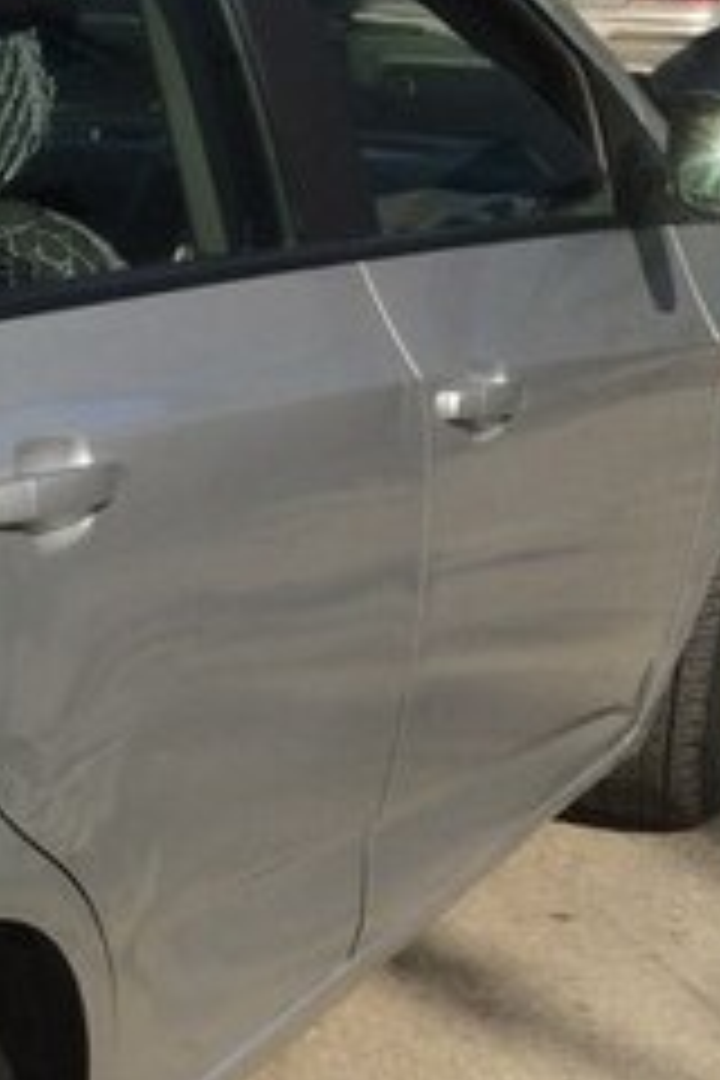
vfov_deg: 24.4
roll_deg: +0.0
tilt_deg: -21.1
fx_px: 2490
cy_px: 691
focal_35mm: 83
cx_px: -616
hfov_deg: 14.3
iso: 32
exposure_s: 1/2160
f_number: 2.2
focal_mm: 4.15
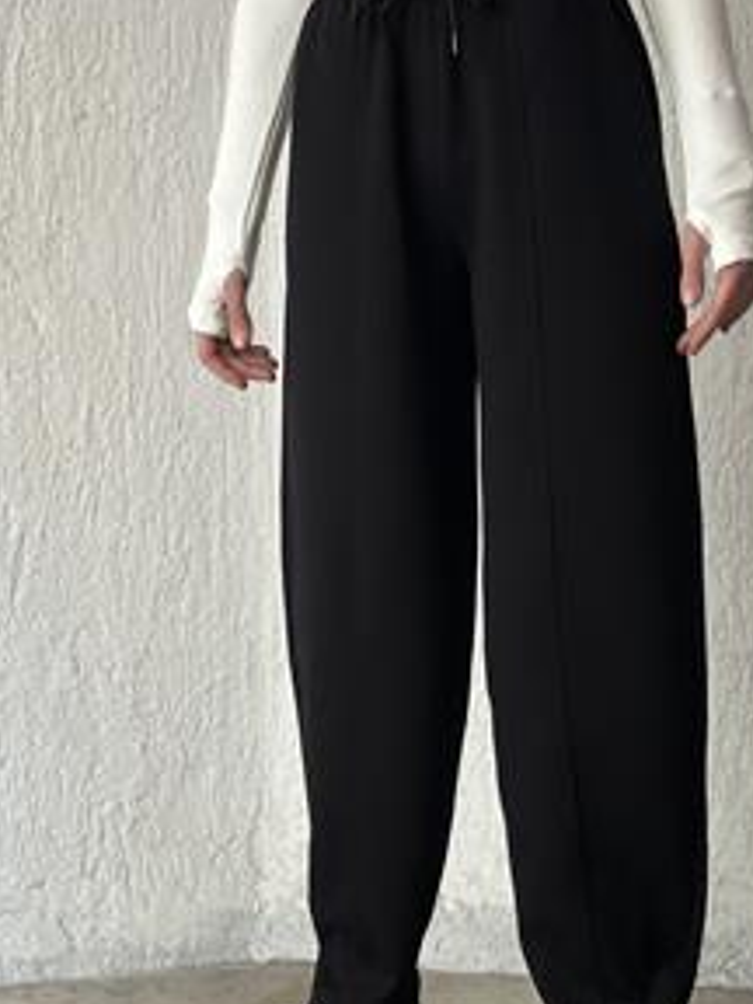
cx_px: 467
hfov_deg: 20.7
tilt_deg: -1.7
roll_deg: -0.2
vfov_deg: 27.4
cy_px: 540
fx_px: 2059
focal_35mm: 71
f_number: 1.78
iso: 250
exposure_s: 1/60
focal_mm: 6.86
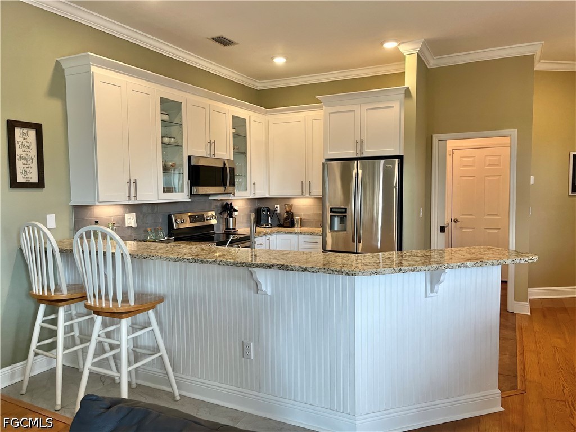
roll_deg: +0.2
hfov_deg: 67.3
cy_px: 216
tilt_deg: -4.7
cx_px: 288
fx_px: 433
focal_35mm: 26
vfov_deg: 53.1
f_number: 1.6
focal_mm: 5.1
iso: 125
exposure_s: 1/120
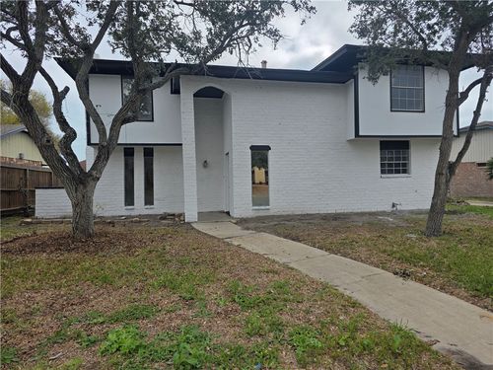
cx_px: 246
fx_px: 328
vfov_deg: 58.9
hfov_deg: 73.9
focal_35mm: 23
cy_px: 185
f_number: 1.7
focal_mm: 6.3
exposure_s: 1/5608
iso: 80
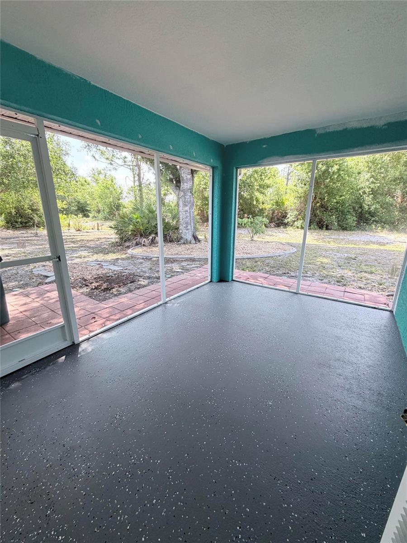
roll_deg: -0.1
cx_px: 204
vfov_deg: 102.1
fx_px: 219
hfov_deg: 85.7
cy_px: 272
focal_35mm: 14
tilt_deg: -15.4
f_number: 2.2
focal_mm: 2.22
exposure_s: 1/121
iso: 80
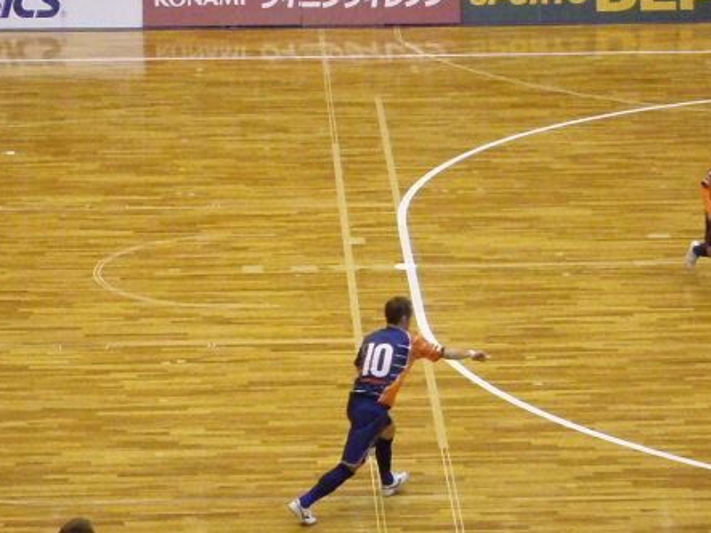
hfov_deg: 12.5
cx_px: 377
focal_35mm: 158
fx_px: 3244
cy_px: 283
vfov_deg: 9.4
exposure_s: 1/200
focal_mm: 25
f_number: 5.9
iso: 2500
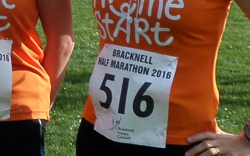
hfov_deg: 12.5
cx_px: -240
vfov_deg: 8.7
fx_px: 1015
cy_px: -8
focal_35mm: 149
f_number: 3.1
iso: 80
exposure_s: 1/750
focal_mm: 4.3
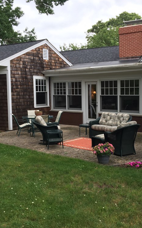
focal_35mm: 42
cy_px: 115
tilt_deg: -4.9
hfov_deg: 30.4
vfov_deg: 47.2
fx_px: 260
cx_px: 88
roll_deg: -0.4
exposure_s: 1/187
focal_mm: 4.15
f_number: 2.2
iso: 25
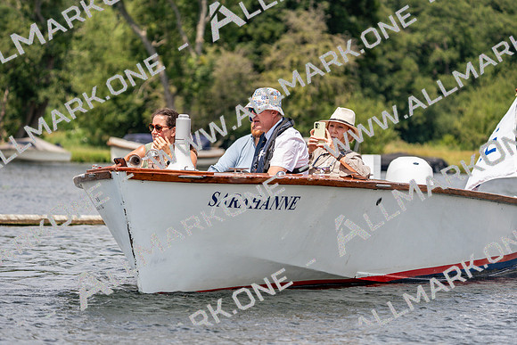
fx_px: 3002
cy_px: 172
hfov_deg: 9.8
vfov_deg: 6.6
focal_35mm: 209
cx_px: 258
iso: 200
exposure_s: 1/1600
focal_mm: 209
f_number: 5.6
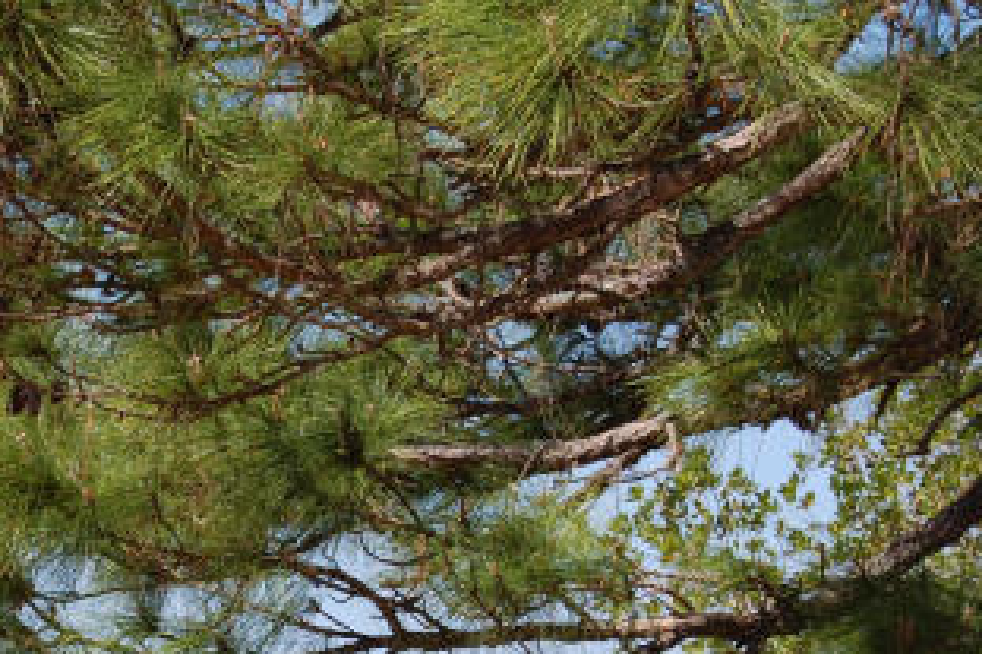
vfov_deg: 7.9
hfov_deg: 11.8
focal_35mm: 174
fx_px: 4744
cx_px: 205
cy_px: 632
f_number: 9
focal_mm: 50
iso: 200
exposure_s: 1/320
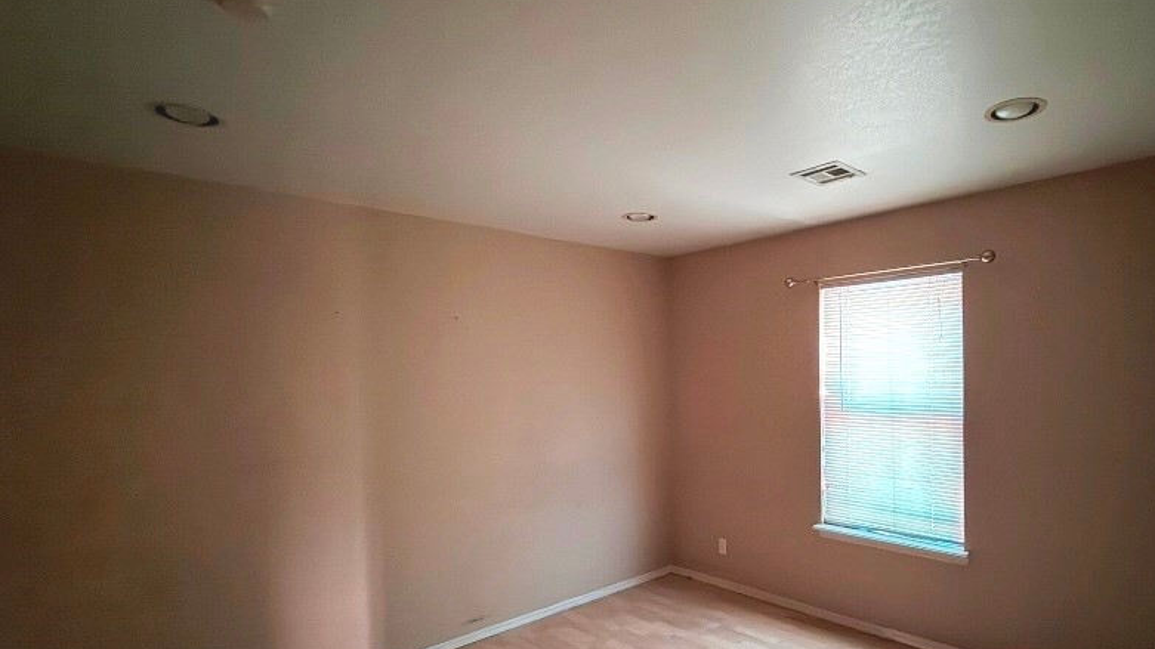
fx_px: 612
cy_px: 381
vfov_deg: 55.5
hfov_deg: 84.4
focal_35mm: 20
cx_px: 745
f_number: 2.2
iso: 1250
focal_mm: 2.22
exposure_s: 1/6
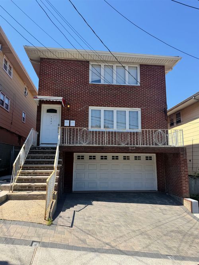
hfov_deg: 56.8
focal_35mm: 24
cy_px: 132
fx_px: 184
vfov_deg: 71.6
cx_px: 100
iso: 80
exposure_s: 1/2801
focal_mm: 6.76
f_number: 1.78
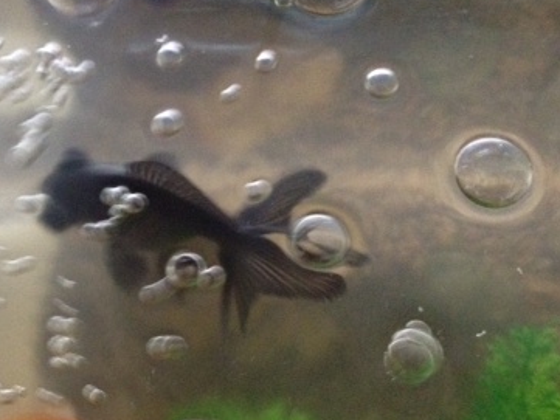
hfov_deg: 30.9
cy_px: 312
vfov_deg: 23.4
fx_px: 1003
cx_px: 172
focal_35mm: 62
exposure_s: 1/15
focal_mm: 4.28
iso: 640
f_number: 2.4
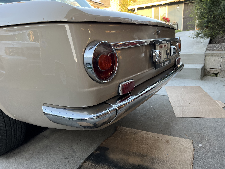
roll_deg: +3.1
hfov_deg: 67.3
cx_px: 112
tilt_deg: -15.2
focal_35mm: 26
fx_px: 169
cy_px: 84
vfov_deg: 53.1
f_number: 1.5
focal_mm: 5.7
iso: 50
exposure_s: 1/121
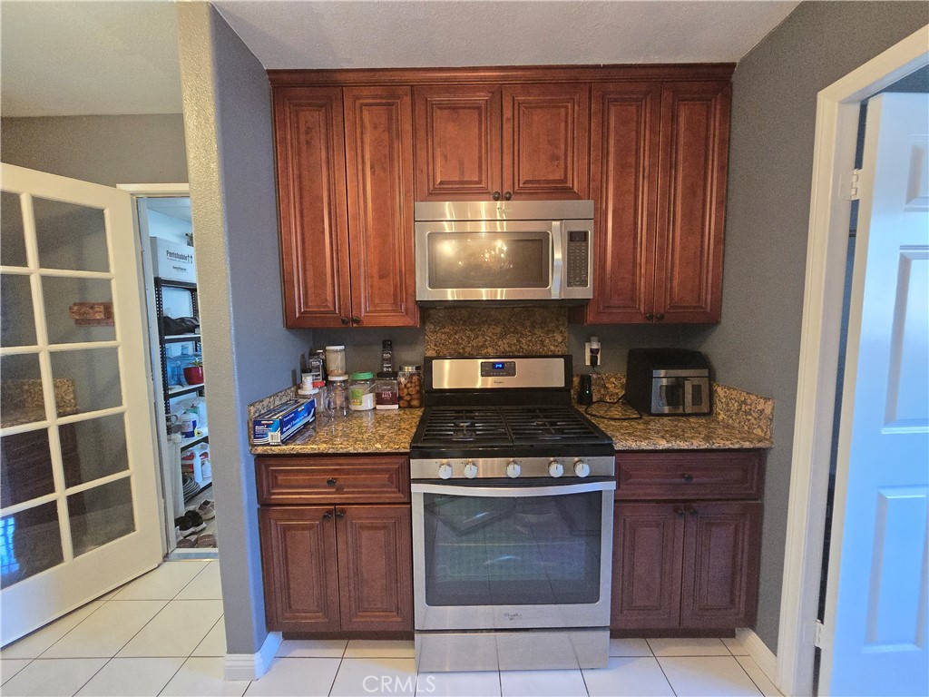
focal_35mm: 13
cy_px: 348
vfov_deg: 89.9
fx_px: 349
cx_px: 464
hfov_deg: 106.2
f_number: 2.2
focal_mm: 2.2
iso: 800
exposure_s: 1/60
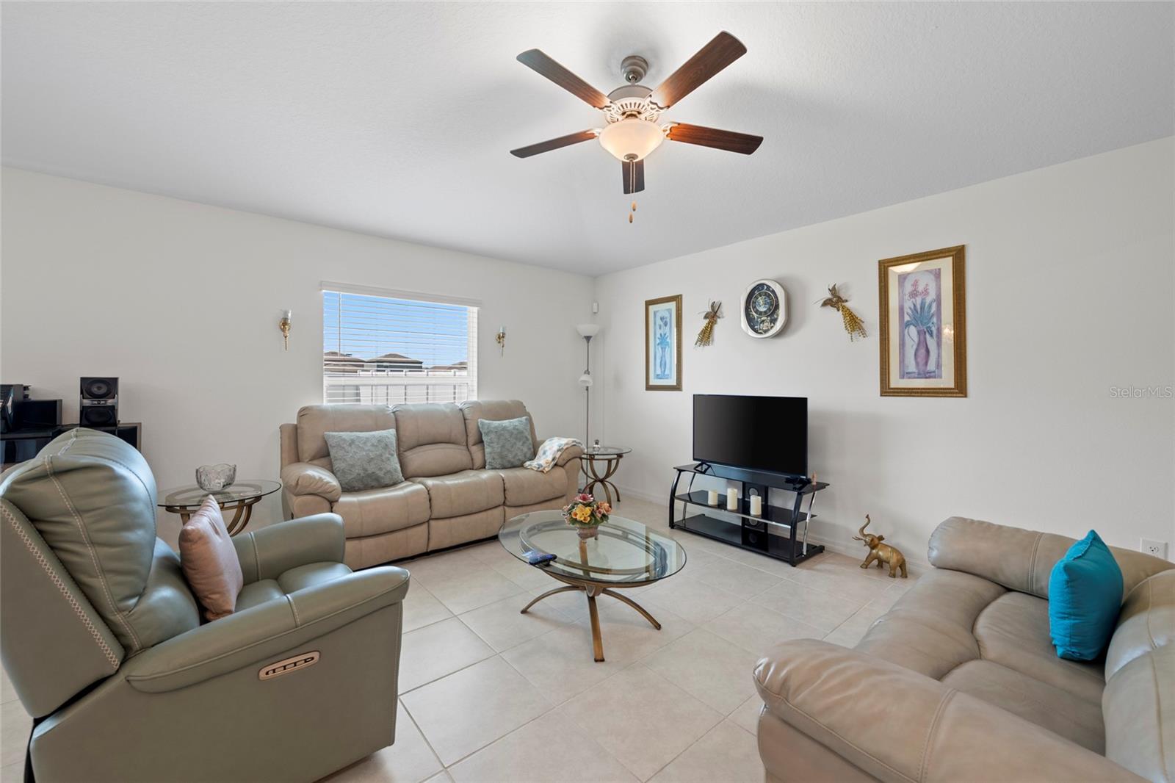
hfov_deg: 104.3
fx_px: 457
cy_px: 392
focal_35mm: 14
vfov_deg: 81.2
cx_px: 588
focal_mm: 14
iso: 800
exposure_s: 1/8
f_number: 8
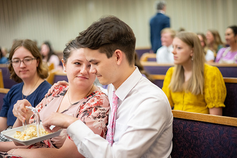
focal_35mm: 52
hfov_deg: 38.2
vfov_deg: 26.0
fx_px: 342
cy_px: 82
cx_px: 115
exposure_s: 1/250
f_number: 1.8
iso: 1600
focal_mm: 50
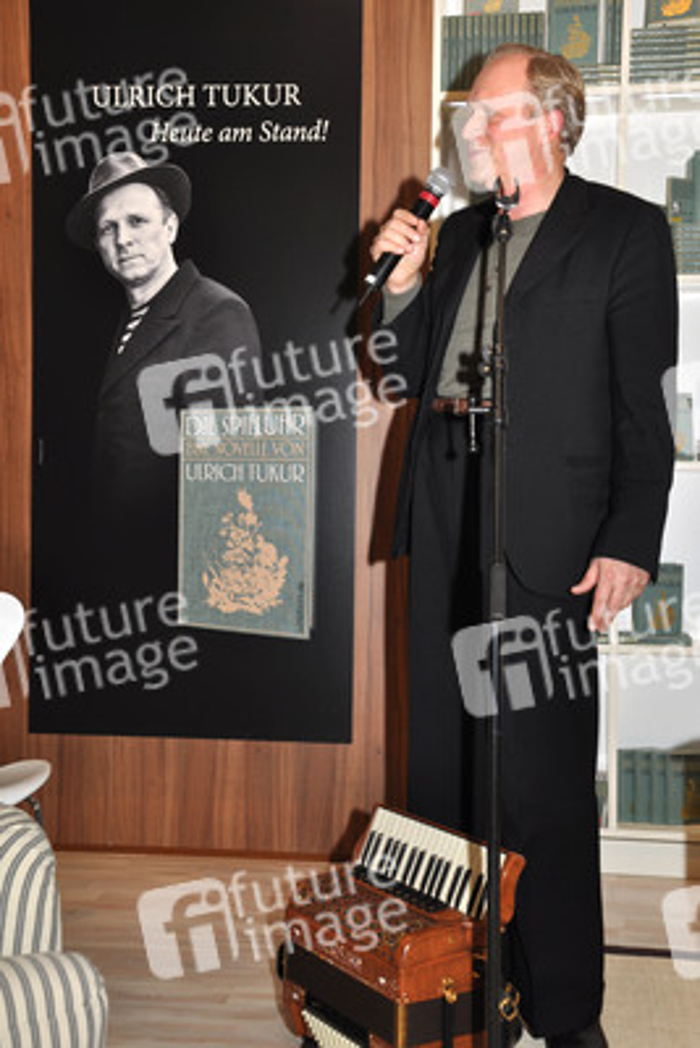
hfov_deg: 29.0
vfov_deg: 42.3
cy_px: 524
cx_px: 350
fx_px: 1355
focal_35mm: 46
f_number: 6.3
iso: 320
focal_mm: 31
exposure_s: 1/160
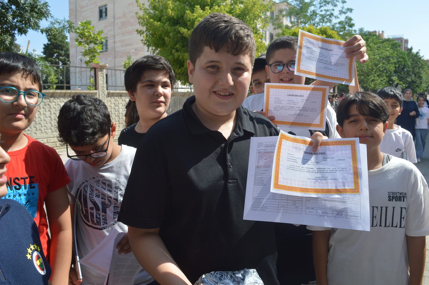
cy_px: 142
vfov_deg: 47.9
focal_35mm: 27
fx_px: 322
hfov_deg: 67.4
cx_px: 214
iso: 100
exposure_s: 1/200
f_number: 7.1
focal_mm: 18
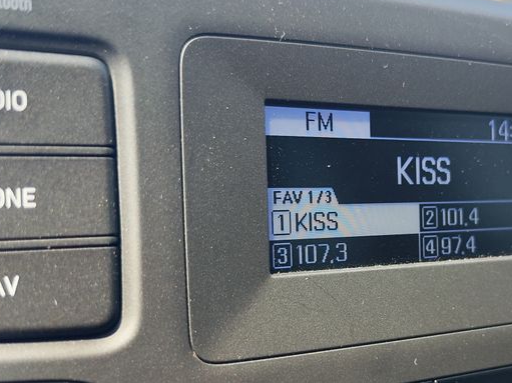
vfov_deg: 26.9
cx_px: 362
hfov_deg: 35.0
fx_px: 799
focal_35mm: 54
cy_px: 242
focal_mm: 7.01
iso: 50
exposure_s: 1/193
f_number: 1.69
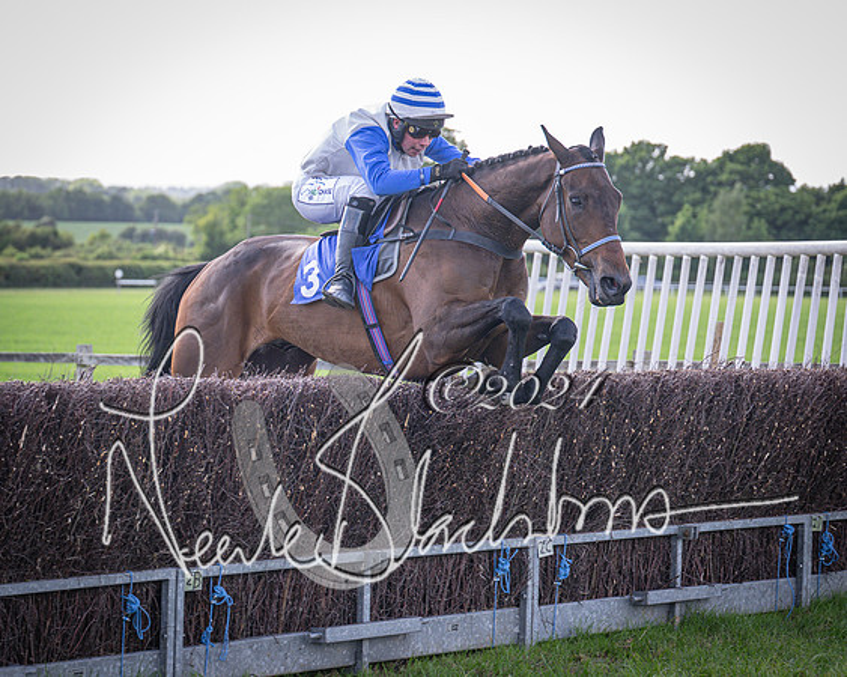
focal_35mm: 115
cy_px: 390
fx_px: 2879
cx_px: 228
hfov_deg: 16.7
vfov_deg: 13.4
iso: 640
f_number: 2.8
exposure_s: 1/1600
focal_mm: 70
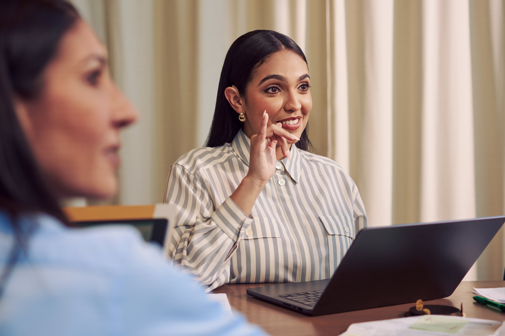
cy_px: 151
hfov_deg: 30.5
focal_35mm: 66
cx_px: 255
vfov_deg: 20.6
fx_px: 926
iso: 500
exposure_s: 1/800
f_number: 2.8
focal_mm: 55
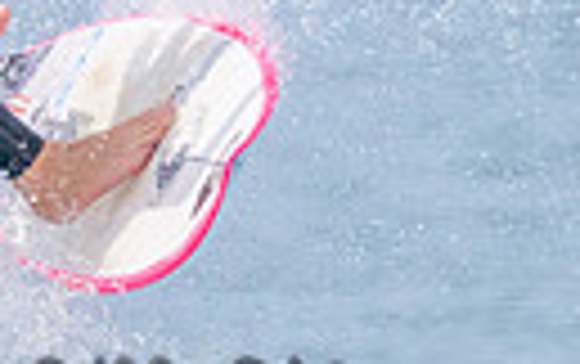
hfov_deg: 0.4
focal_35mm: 5029
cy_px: 12
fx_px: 79597
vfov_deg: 0.3
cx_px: -291
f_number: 11
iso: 2000
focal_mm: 800
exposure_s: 1/2000
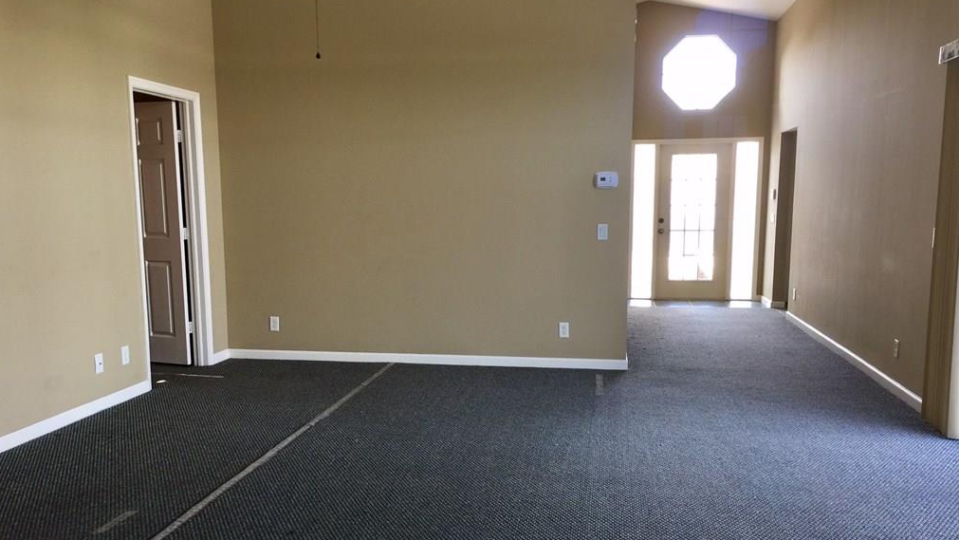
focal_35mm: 32
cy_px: 326
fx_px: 814
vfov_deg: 36.5
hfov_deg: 61.0
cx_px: 474
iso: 32
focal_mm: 4.15
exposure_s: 1/15
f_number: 2.2
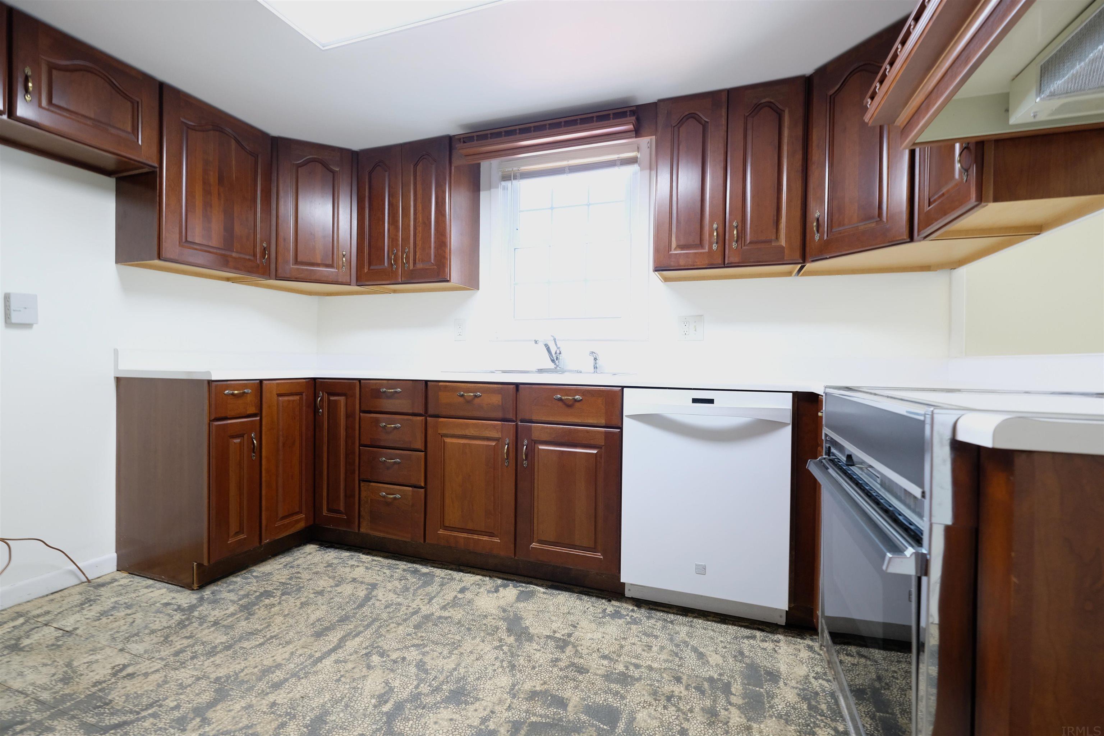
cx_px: 552
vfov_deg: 77.3
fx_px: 460
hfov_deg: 100.4
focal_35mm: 15
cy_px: 368
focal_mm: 10
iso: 400
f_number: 4
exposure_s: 1/10
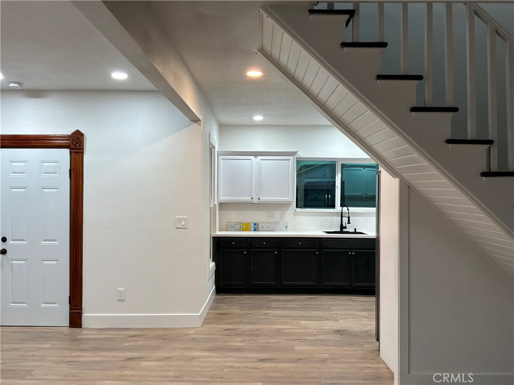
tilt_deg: -0.1
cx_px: 257
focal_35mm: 28
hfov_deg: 63.4
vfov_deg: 49.7
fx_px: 416
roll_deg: +0.0
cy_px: 192
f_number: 1.8
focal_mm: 3
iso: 64
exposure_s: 1/60
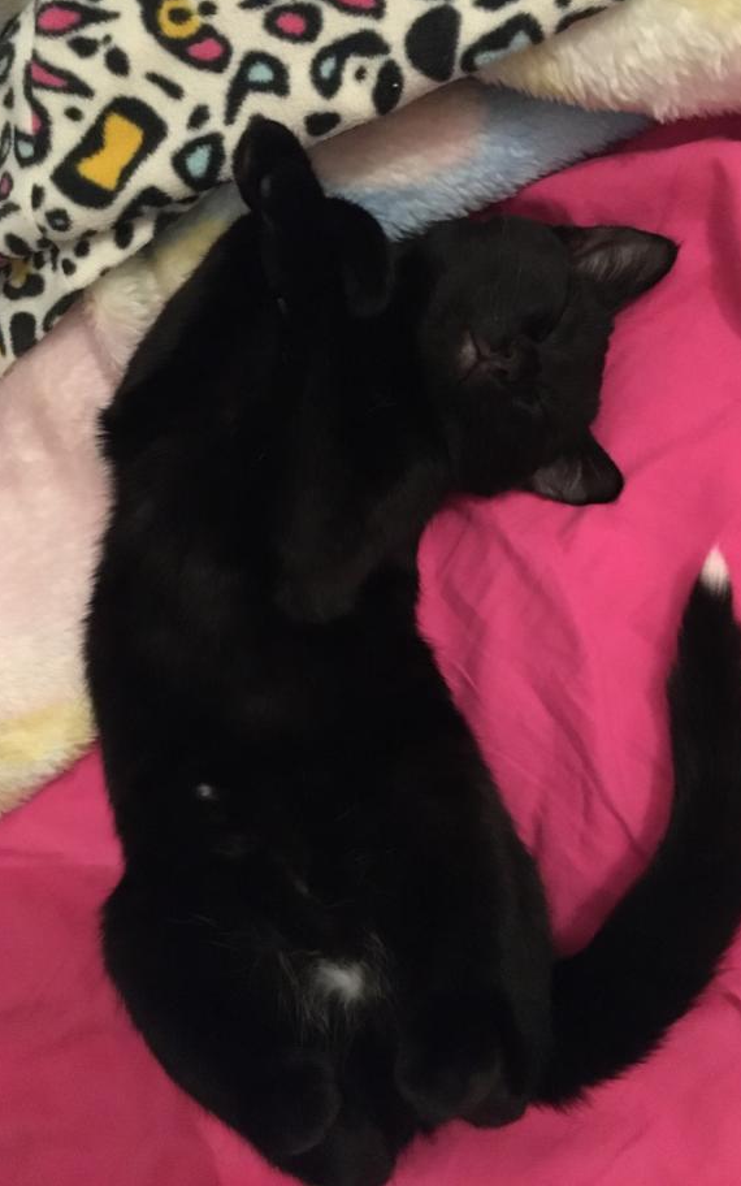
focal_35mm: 31
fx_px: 1002
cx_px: 419
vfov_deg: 61.2
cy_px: 589
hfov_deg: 40.5
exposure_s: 1/17
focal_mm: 4.15
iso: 1600
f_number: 2.2
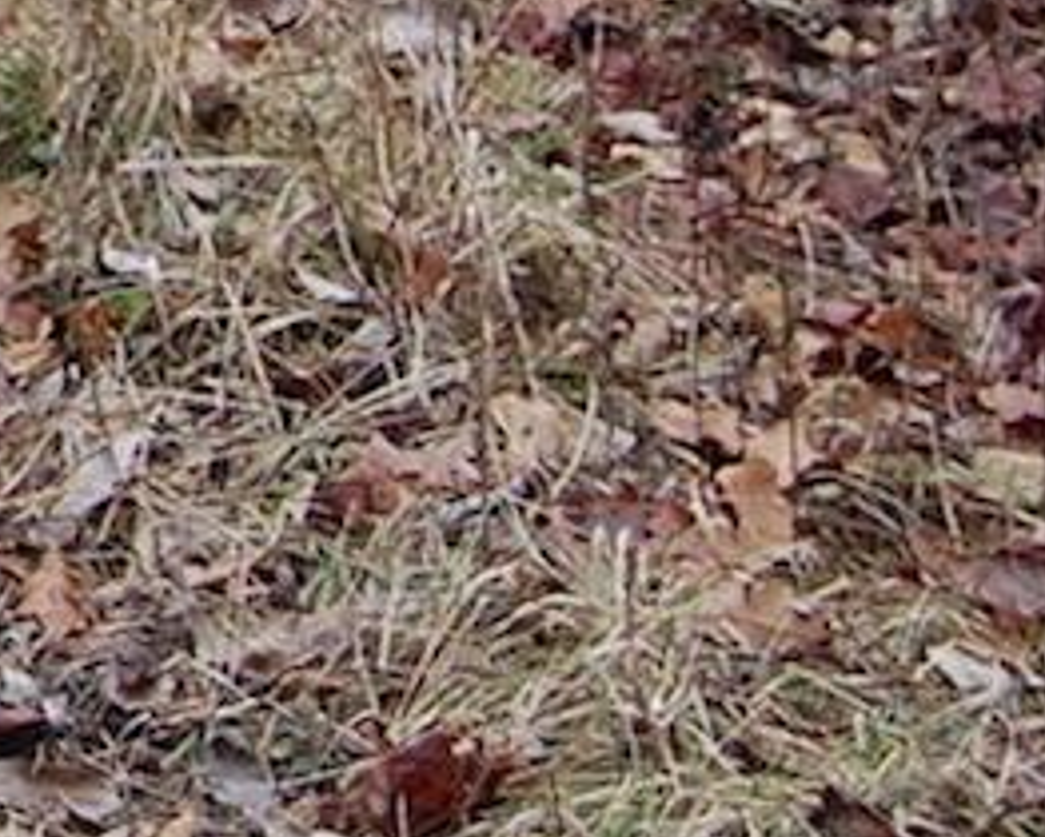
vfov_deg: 7.2
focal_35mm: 209
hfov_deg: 8.3
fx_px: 6469
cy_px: -725
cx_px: -1667
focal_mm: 26
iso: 220
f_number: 5.6
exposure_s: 1/125
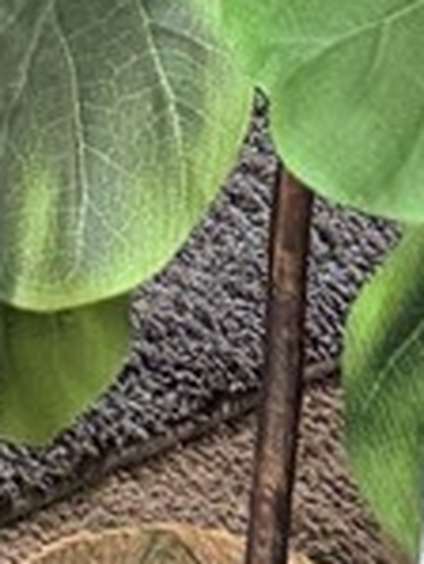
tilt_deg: -8.5
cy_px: -1264
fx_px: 2691
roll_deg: -2.3
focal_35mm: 165
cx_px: -962
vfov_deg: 9.0
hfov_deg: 7.6
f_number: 1.78
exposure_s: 1/60
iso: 250
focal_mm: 6.76
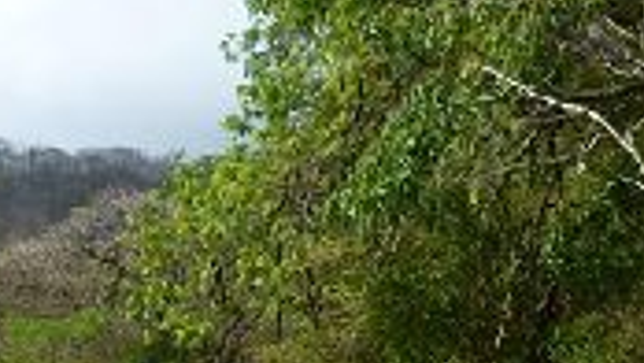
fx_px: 1162
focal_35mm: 68
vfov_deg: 17.3
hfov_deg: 31.0
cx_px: 303
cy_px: 380
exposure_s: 1/800
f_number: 2.8
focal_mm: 5.5
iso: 80
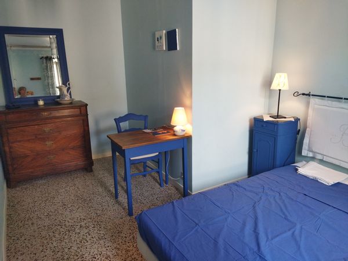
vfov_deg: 51.4
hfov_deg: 65.3
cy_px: 130
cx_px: 174
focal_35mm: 27
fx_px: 271
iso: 197
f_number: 1.79
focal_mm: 4.71
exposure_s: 1/50
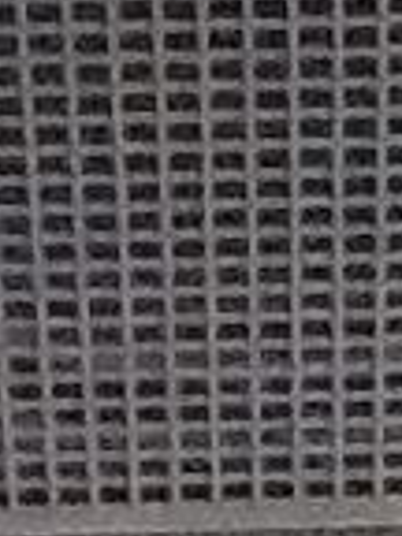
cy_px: -417
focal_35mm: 213
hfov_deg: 7.0
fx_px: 3298
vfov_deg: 8.9
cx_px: 383
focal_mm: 2
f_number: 2.4
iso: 400
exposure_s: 1/24
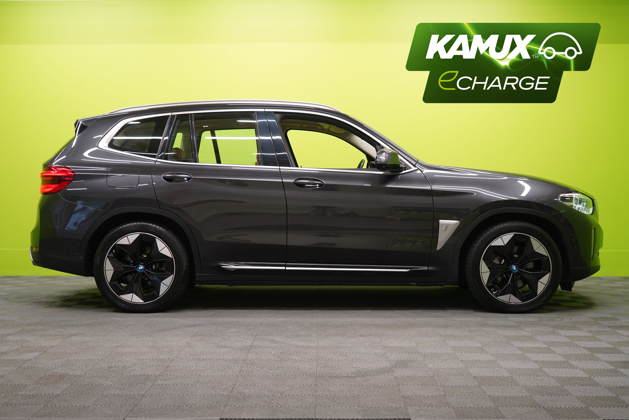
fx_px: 804
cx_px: 314
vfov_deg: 29.2
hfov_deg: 42.7
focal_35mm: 46
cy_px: 210
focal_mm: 46
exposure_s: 1/25
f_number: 5
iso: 400
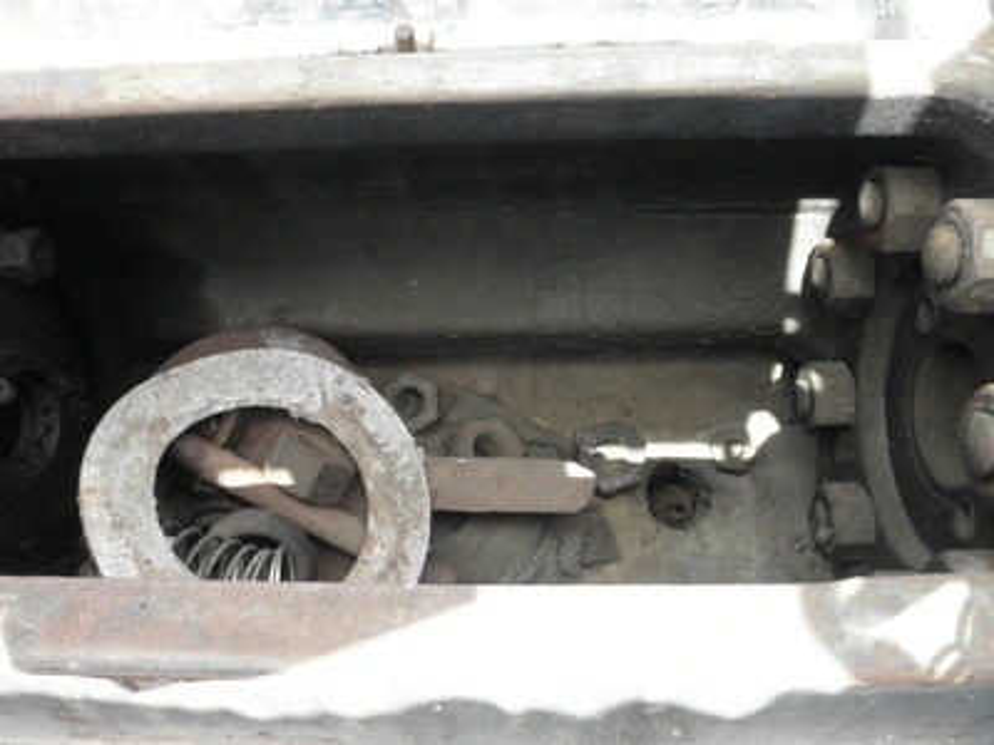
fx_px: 804
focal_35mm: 28
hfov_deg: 63.4
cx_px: 497
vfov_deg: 49.7
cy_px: 372
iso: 64
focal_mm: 5
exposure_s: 1/100
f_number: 3
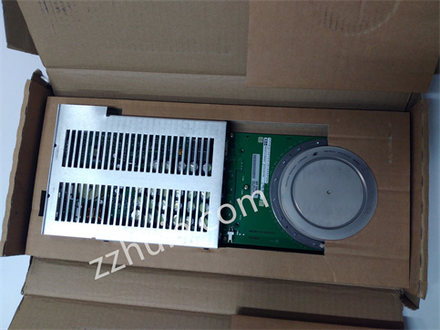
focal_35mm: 27
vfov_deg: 51.3
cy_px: 165
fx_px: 343
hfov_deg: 65.3
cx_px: 220
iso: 162
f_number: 2
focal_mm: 3.79
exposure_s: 1/33
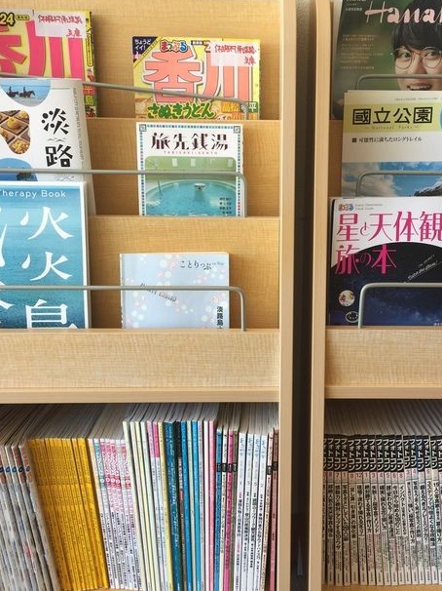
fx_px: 664
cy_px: 294
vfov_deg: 47.9
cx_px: 280
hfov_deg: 36.6
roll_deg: -1.2
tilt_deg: -16.4
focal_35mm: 39
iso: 32
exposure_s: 1/120
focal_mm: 4.15
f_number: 2.2
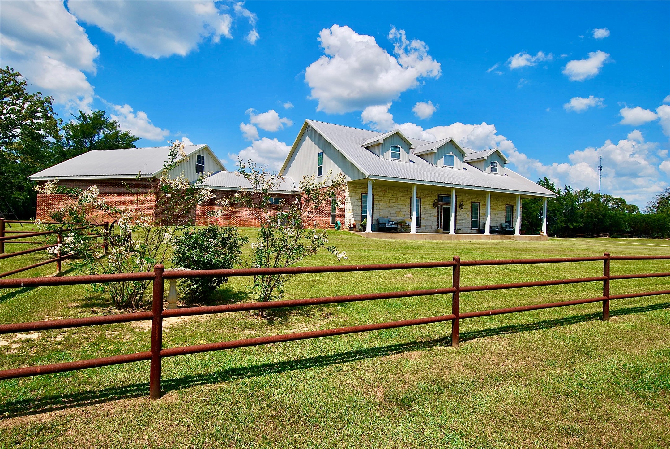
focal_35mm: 20
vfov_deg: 63.3
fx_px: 363
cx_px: 335
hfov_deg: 85.4
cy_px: 224
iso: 100
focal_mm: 13
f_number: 8
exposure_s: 1/250
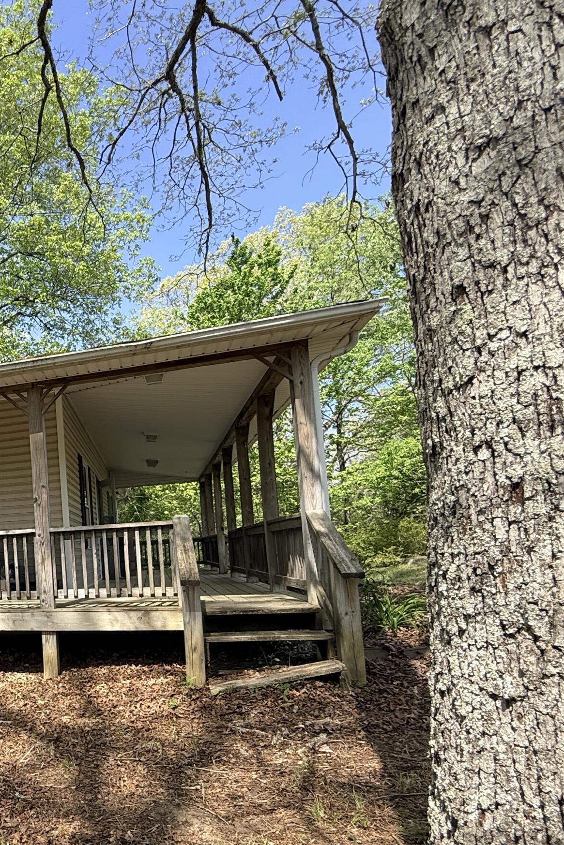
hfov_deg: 40.8
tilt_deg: +3.4
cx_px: -61
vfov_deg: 70.3
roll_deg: +2.7
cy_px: 532
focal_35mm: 25
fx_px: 587
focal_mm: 2.22
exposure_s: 1/751
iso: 50
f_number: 2.2
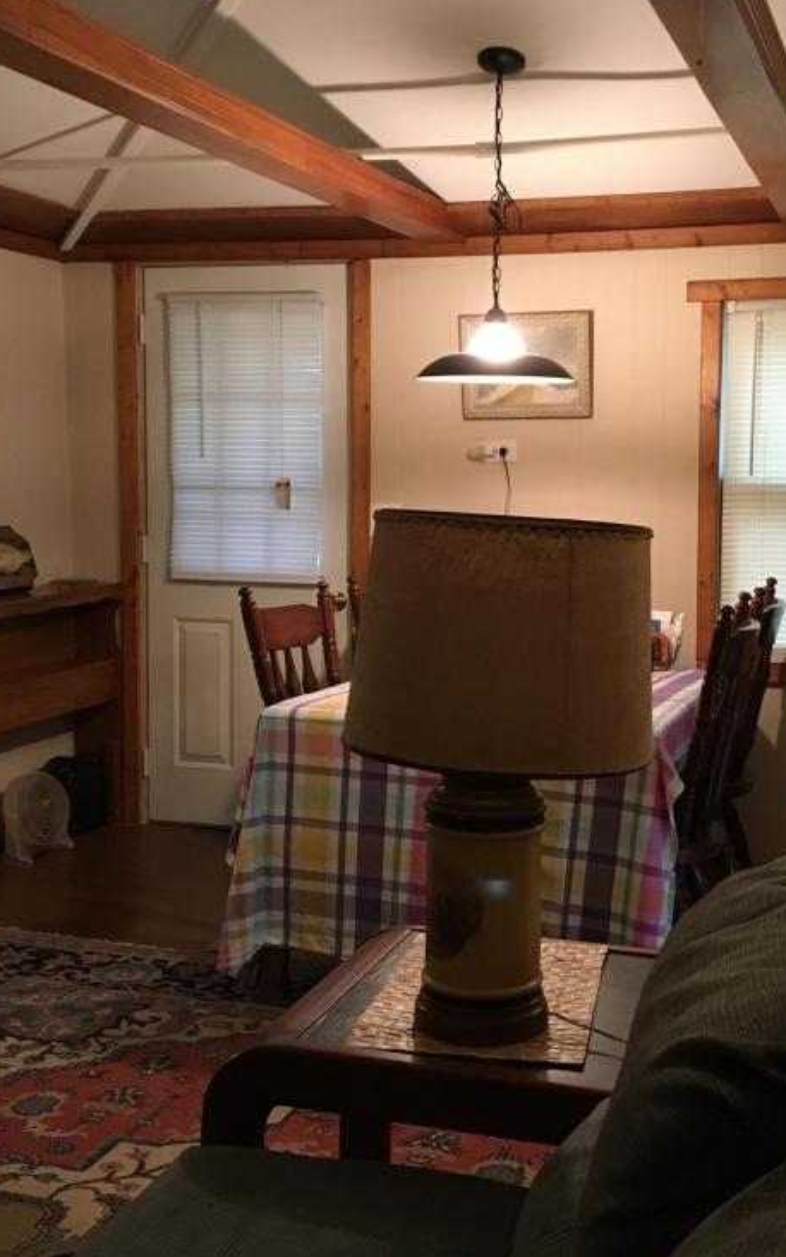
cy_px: 613
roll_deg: -0.6
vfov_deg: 46.2
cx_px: 503
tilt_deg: -6.0
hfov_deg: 29.7
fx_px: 1473
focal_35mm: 43
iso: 200
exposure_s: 1/20
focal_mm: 4.15
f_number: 2.2
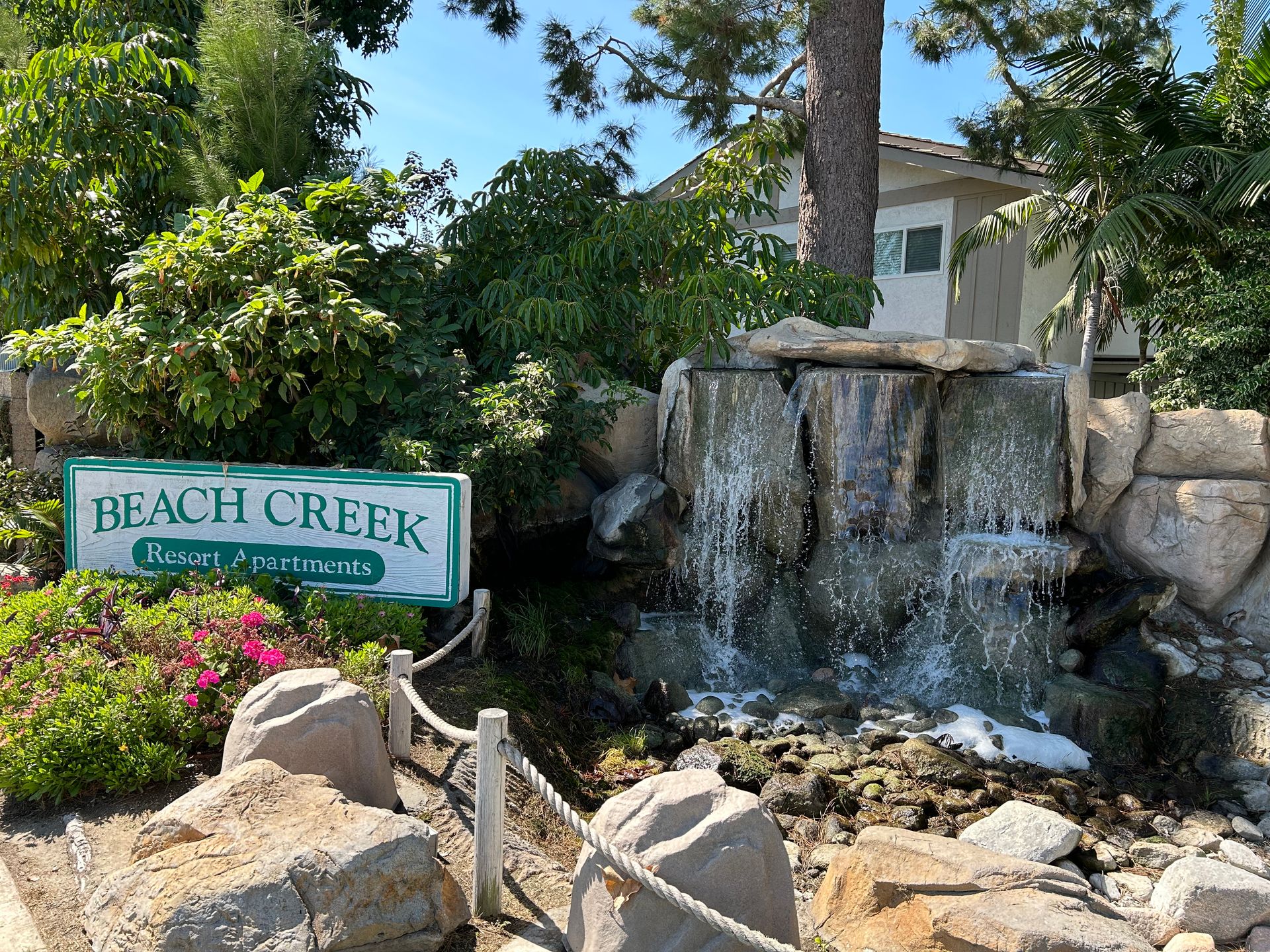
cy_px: 476
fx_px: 954
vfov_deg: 53.1
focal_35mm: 26
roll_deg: -1.9
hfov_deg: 67.3
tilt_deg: -4.9
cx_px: 635
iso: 50
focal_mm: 5.7
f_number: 1.5
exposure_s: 1/965
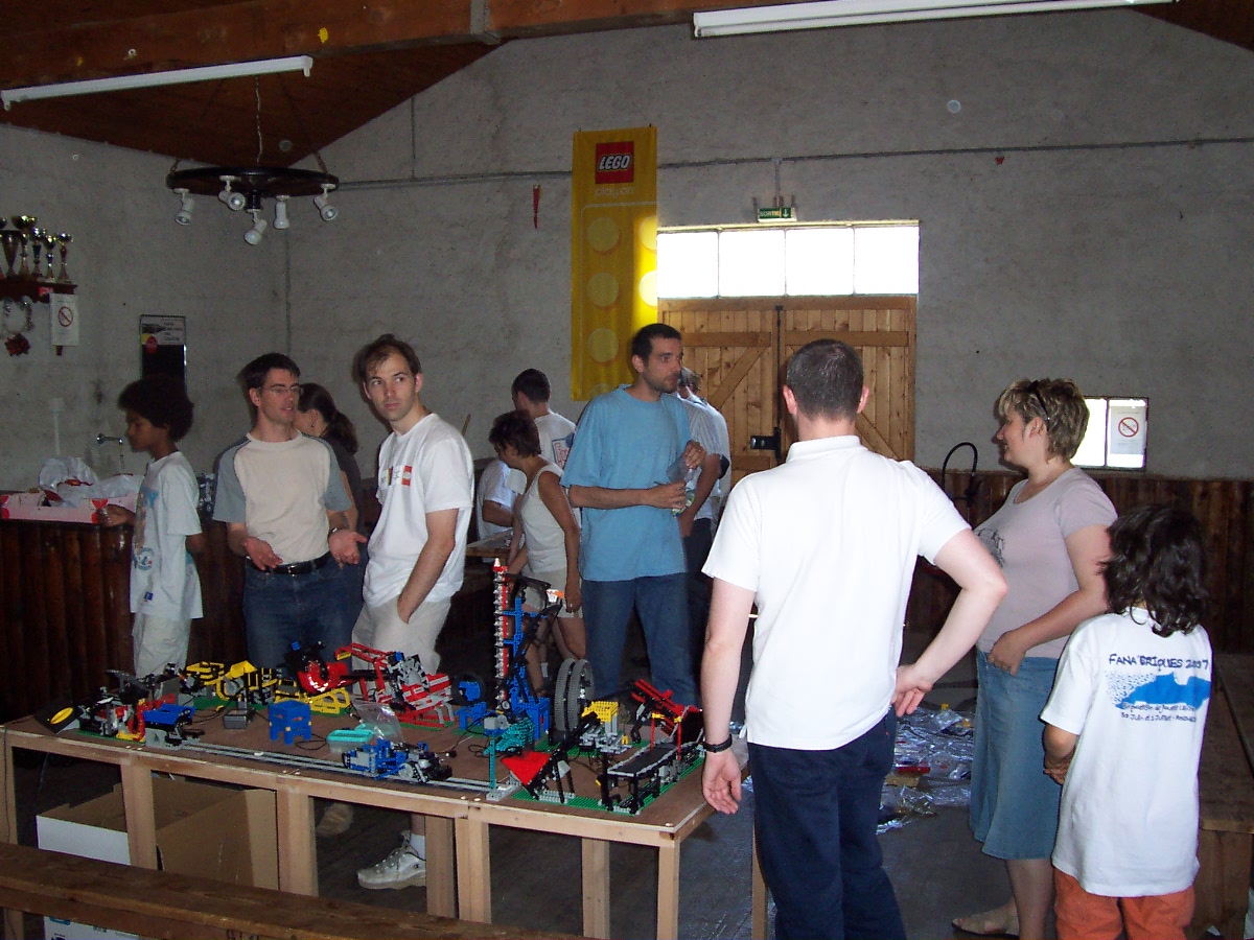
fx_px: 1340
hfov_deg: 50.1
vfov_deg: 38.7
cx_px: 627
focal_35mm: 37
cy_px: 470
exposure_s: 1/60
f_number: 2.8
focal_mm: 5.6
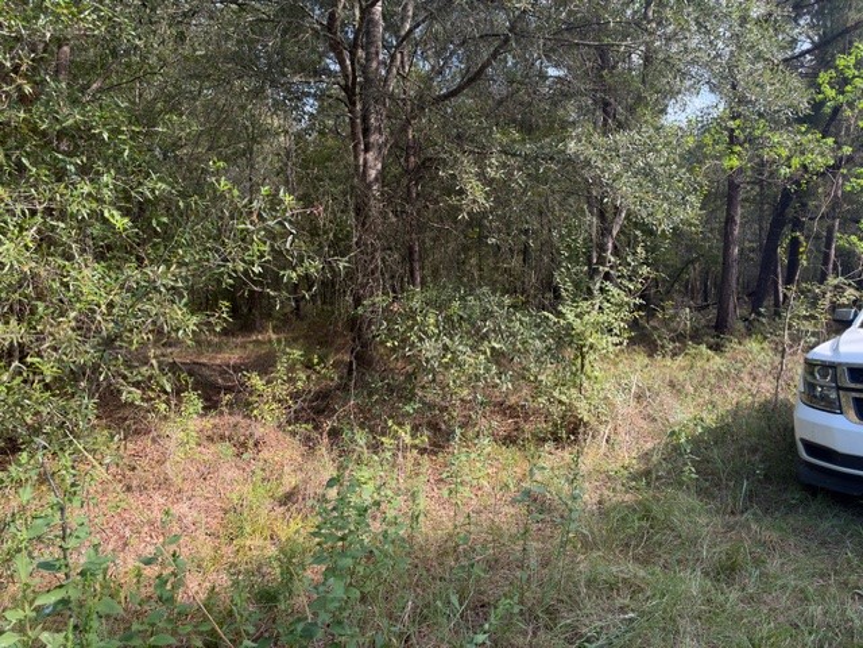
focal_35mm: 24
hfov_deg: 71.6
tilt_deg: -3.2
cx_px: 432
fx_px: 598
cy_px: 324
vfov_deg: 56.8
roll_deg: +0.4
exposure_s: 1/455
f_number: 1.8
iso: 64
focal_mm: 6.93
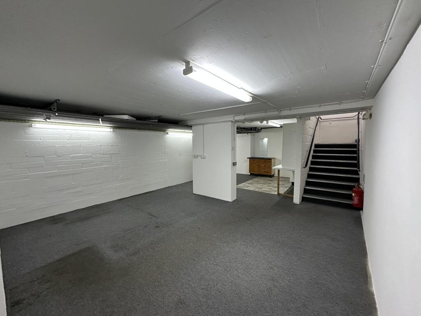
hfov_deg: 102.1
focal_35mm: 14
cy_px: 158
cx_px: 210
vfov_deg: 85.7
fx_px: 170
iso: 200
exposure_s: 1/50
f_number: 2.2
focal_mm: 2.22
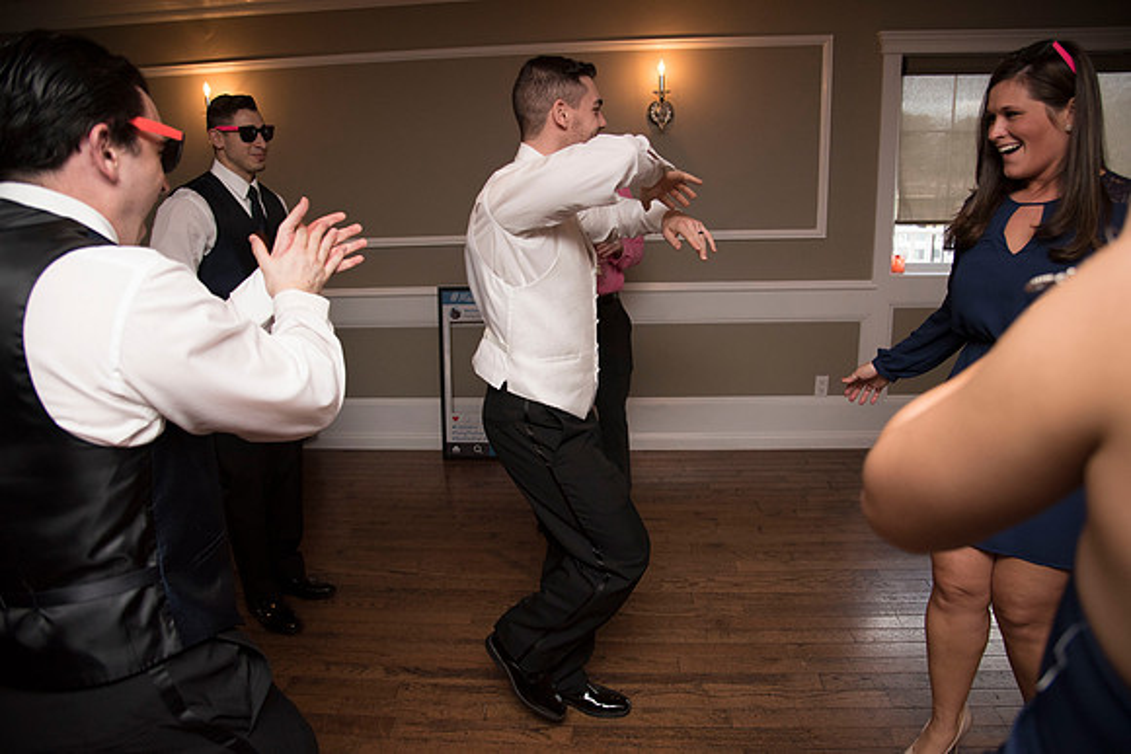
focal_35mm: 24
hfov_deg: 73.7
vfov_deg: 53.2
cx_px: 566
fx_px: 754
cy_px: 377
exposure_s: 1/200
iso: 2000
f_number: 4
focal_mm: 24
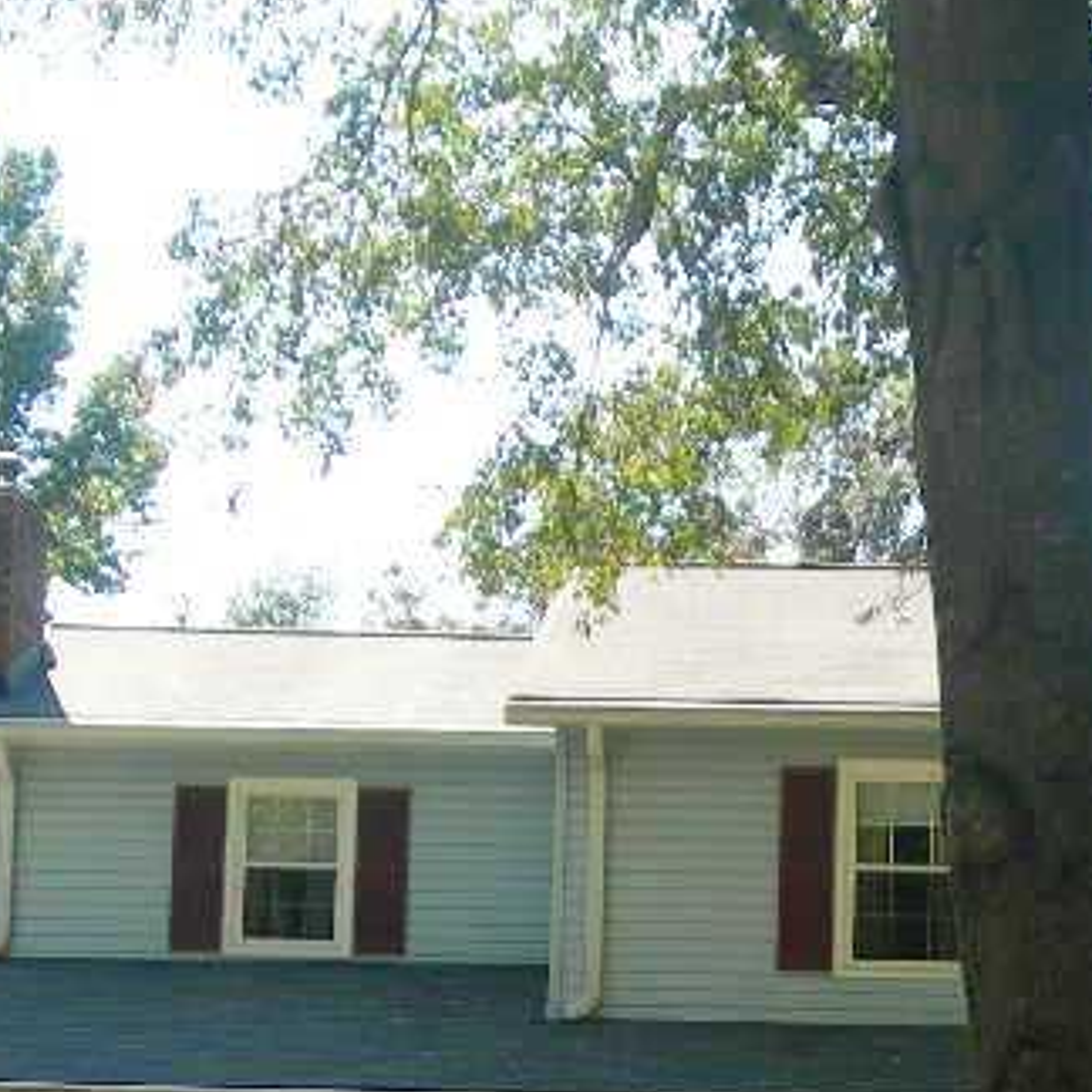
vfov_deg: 16.2
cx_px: 873
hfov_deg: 16.3
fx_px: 3783
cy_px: 998
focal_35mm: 106
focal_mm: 7.8
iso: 50
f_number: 2.8
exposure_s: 1/288
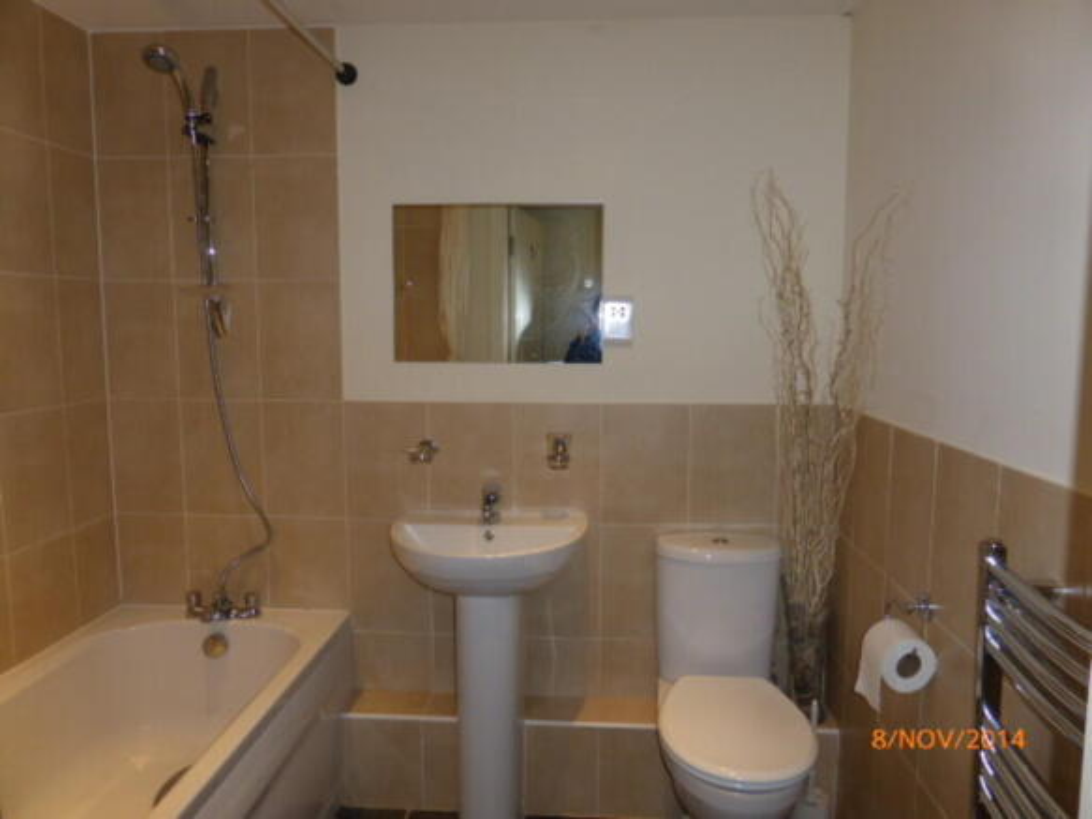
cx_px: 546
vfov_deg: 54.9
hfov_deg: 69.4
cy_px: 410
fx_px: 788
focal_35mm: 25
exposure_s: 1/60
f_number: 3.3
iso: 100
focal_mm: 4.3
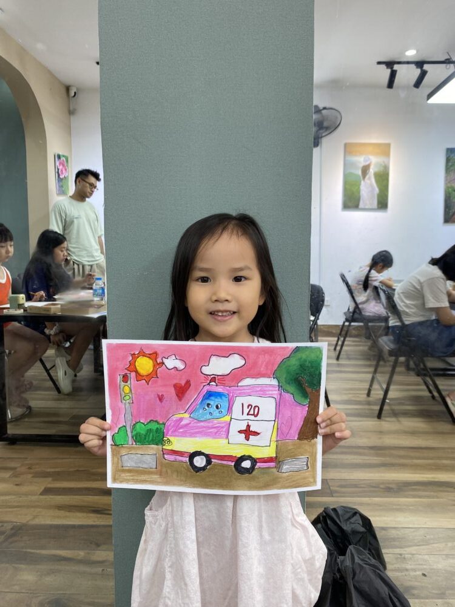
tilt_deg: -5.6
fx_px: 456
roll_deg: -0.2
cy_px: 304
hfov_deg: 53.1
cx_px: 228
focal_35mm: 26
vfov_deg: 67.3
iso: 100
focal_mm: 4.25
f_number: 1.8
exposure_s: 1/100
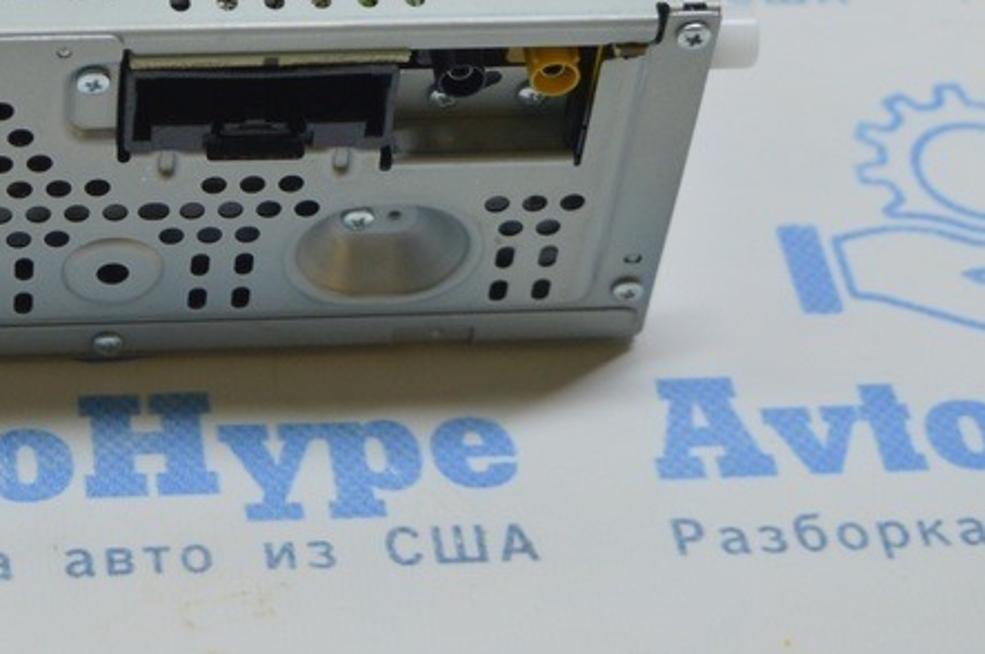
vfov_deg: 12.1
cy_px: -70
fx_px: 3033
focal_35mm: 111
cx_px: 67
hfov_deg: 18.1
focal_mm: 32
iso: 400
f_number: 4.5
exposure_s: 1/60
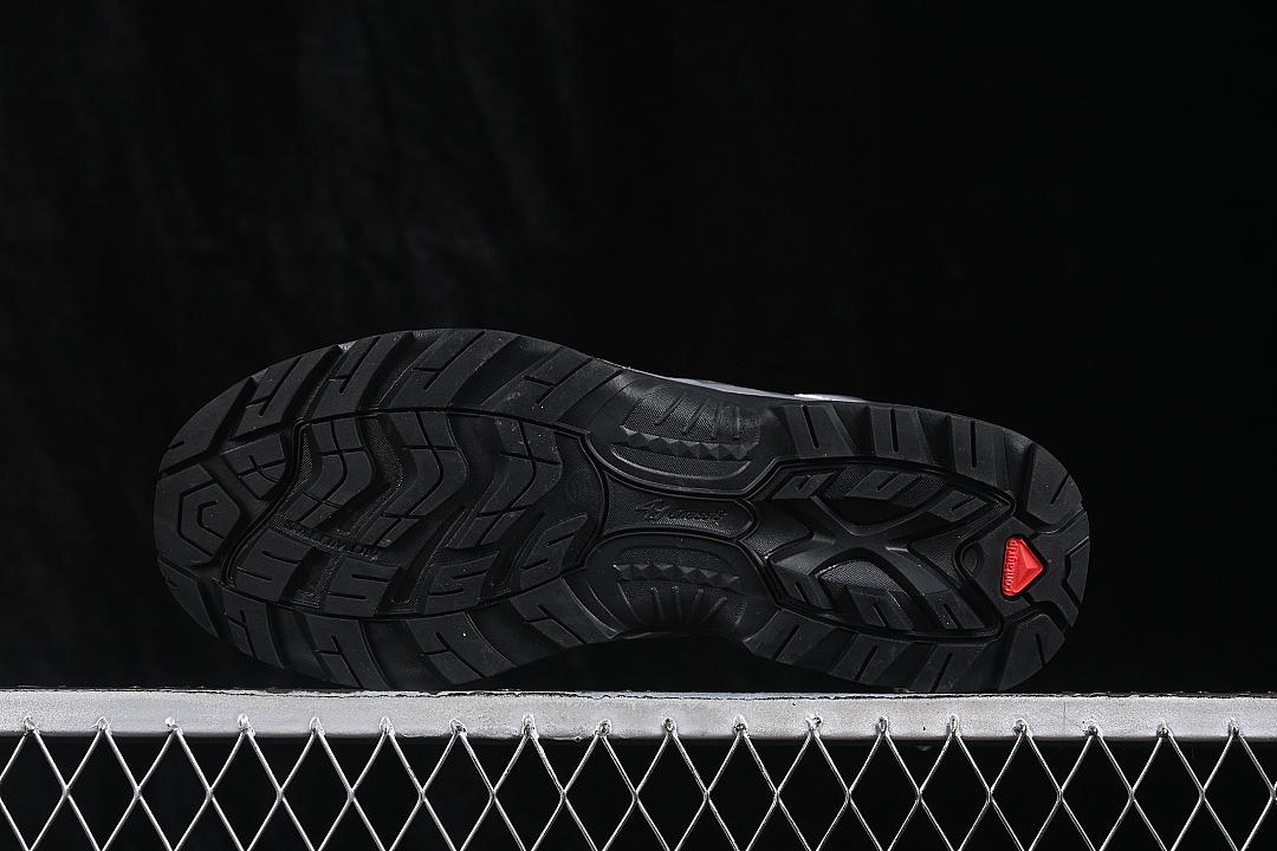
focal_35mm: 75
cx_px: 638
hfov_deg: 27.0
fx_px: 2660
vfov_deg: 18.2
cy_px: 426
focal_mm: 50
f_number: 6.3
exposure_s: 1/60
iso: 160
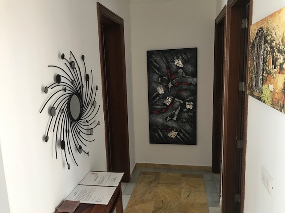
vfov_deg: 49.7
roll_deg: +2.3
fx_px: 231
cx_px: 142
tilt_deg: -10.5
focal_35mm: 28
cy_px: 106
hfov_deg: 63.4
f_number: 1.8
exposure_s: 1/25
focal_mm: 3.99
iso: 40
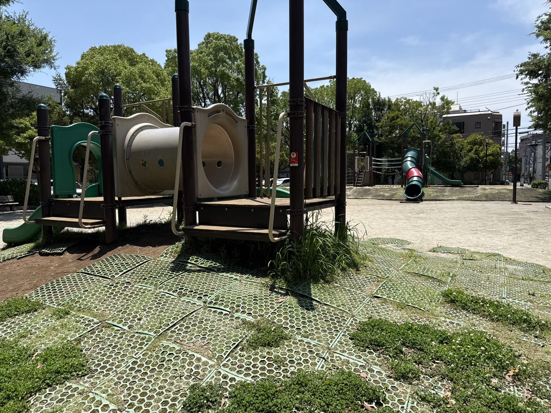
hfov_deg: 71.6
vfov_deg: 56.8
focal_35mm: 24
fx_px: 382
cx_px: 276
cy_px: 206
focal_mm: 6.76
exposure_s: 1/4673
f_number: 1.78
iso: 80
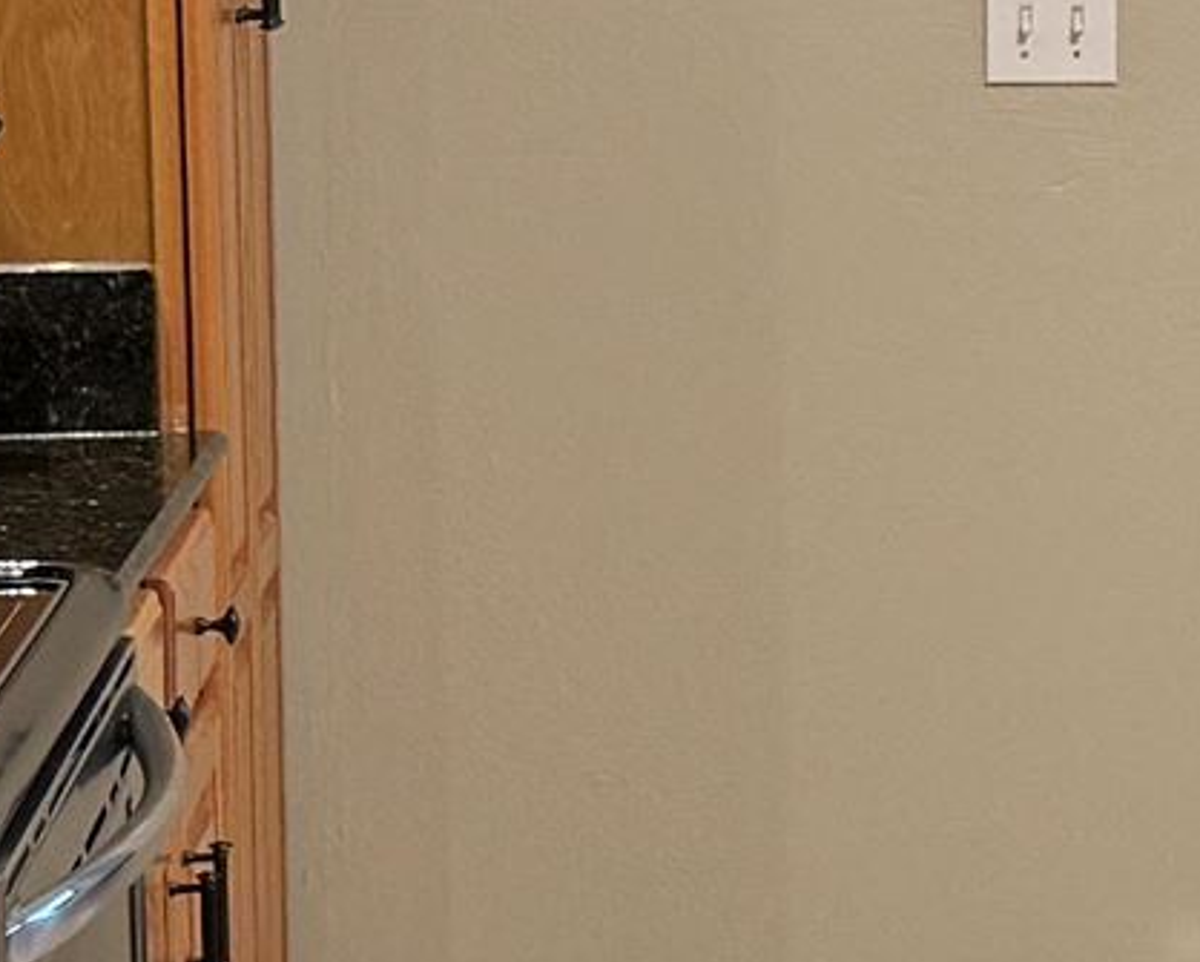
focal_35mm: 172
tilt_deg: -5.1
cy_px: 250
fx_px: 6113
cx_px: 1430
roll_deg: +0.7
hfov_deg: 11.0
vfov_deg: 9.0
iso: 200
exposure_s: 1/60
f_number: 1.78
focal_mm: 6.76
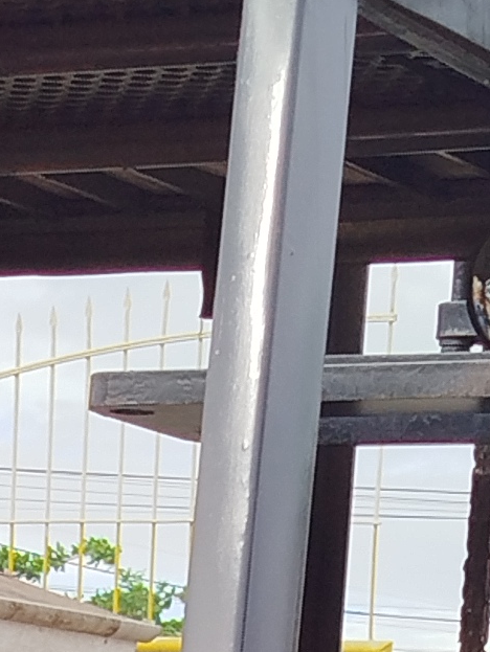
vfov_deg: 8.2
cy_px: 1266
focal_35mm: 231
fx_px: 4355
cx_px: -191
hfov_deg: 6.4
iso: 50
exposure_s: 1/693
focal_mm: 5.31
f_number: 1.7
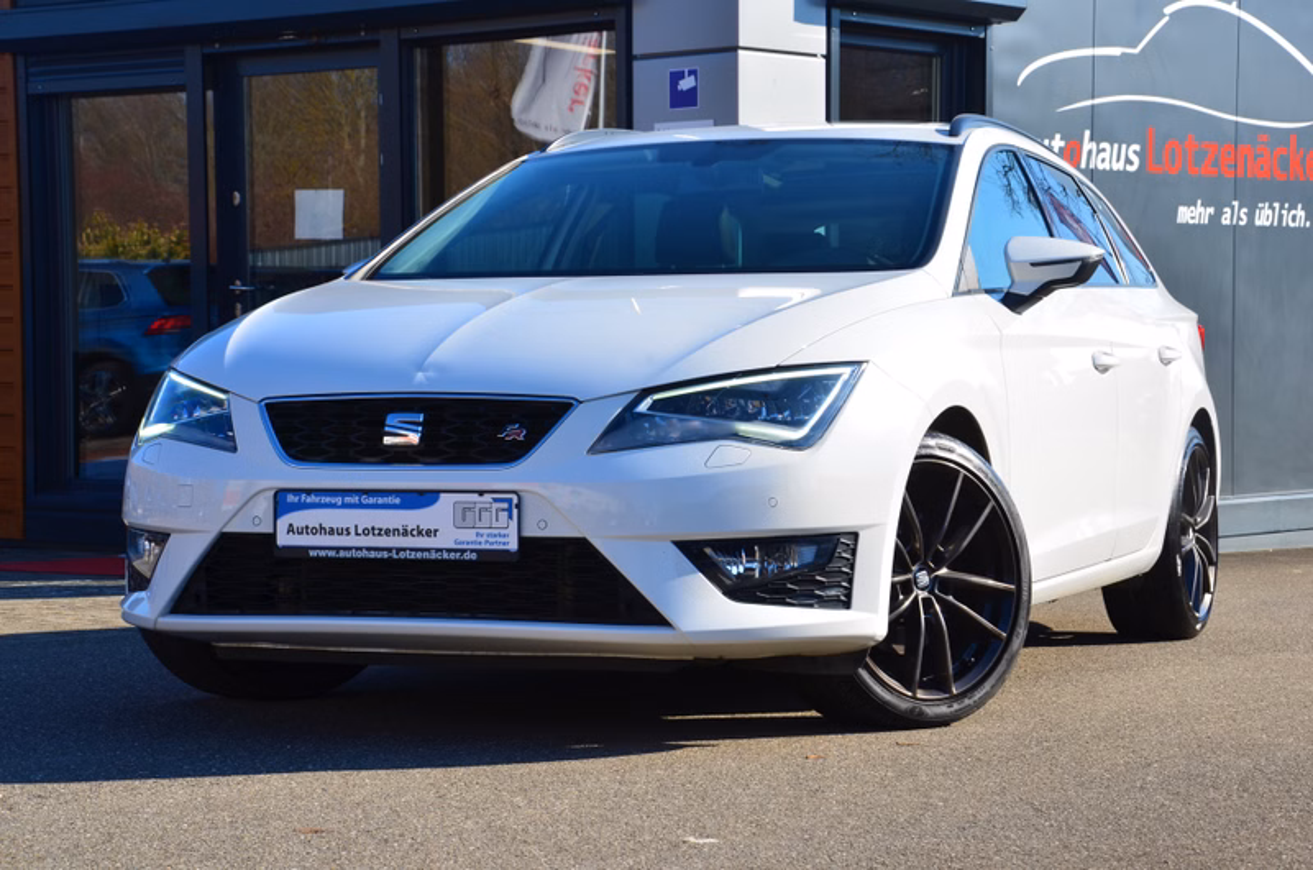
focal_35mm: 78
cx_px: 656
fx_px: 2839
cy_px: 435
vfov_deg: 17.4
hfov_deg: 26.0
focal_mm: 52
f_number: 11
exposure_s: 1/125
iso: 110
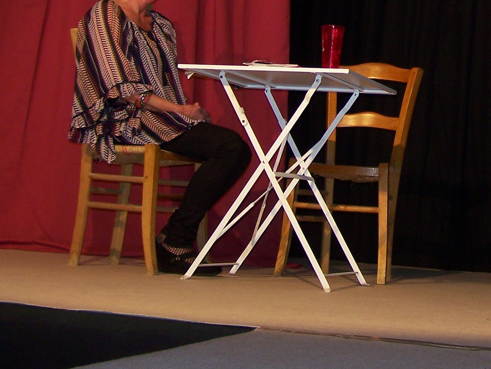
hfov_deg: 22.2
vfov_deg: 16.8
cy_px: -6
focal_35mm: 86
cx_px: 446
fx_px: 1220
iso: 80
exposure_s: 1/60
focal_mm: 6.3
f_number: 2.8
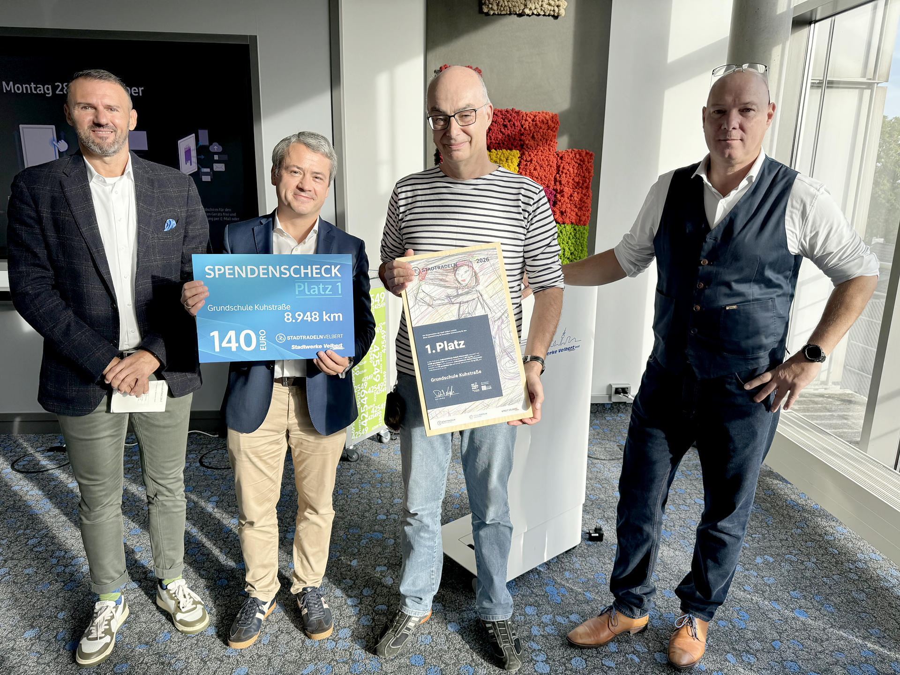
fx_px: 624
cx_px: 450
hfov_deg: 71.6
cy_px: 338
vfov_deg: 56.8
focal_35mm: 24
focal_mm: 6.86
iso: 80
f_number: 1.78
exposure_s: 1/615
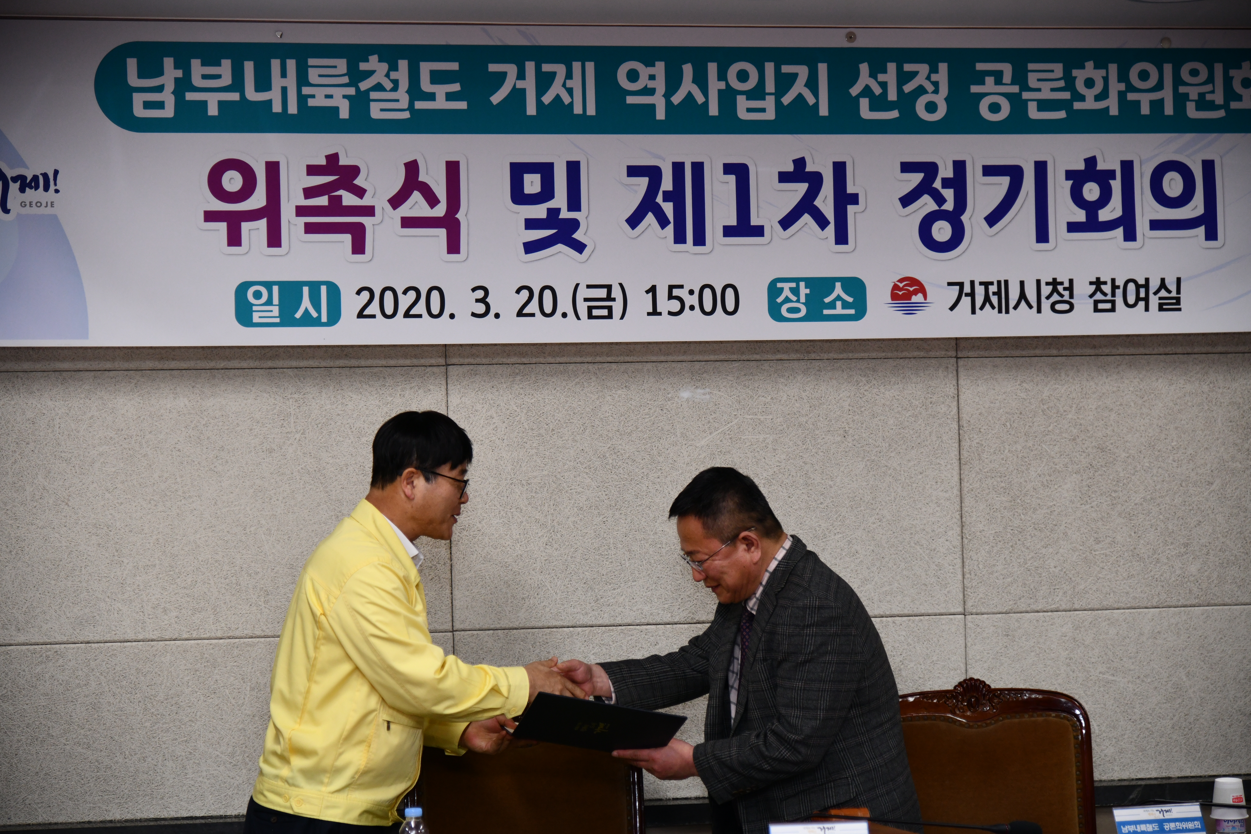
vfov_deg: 16.1
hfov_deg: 23.9
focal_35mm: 85
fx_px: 2954
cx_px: 626
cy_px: 417
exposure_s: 1/250
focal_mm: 85
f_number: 4
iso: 1250
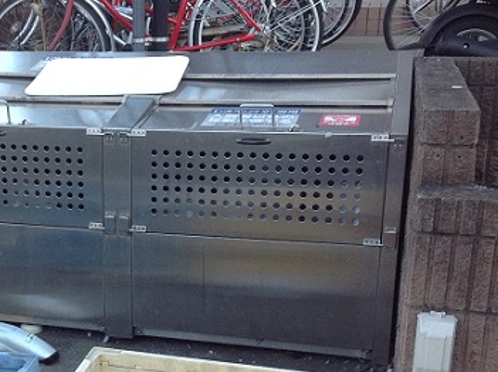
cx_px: 77
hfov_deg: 27.1
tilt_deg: -18.7
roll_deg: +0.6
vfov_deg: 20.8
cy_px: 273
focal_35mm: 70
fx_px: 1005
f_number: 2.4
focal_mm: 4.28
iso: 80
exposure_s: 1/120
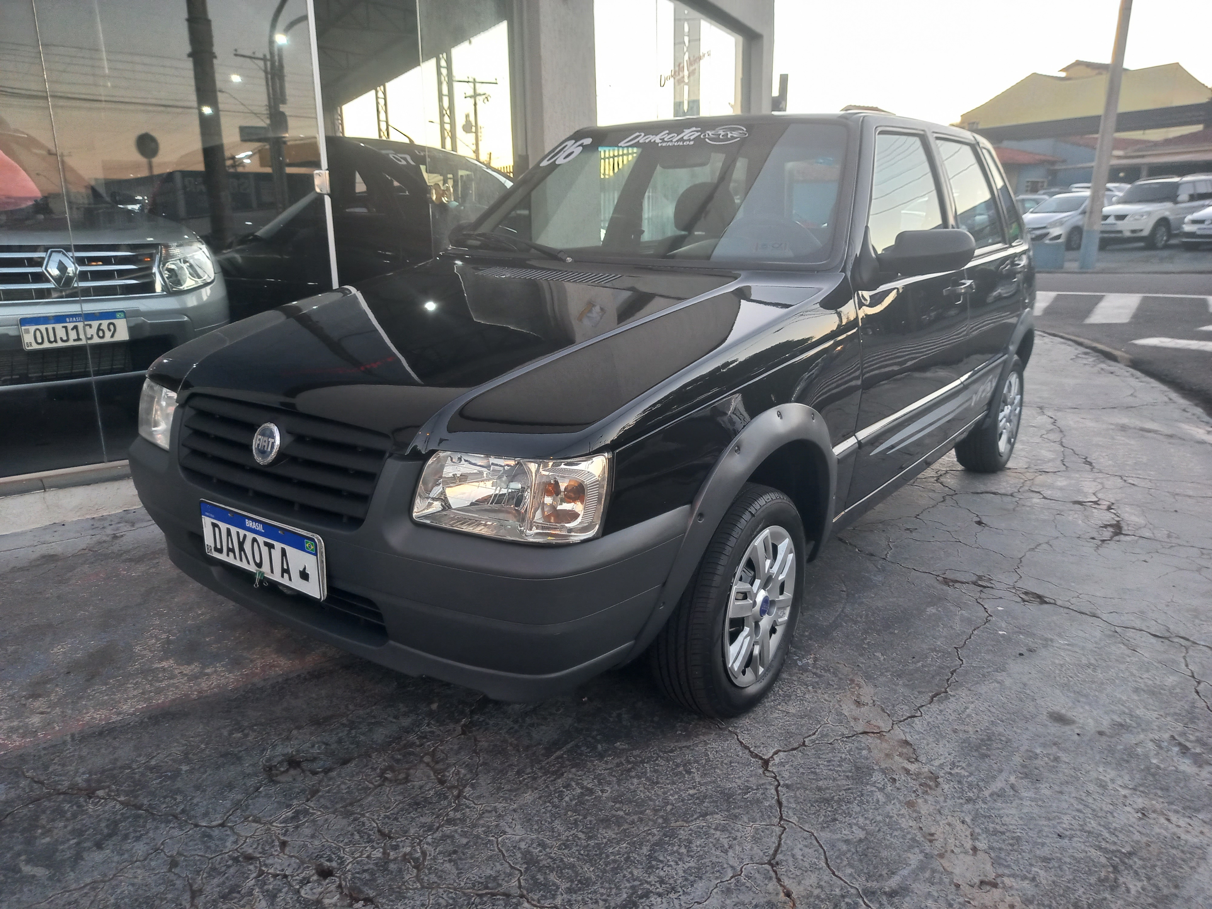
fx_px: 875
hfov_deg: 69.4
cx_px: 606
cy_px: 454
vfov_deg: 54.9
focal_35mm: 25
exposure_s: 1/60
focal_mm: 4.6
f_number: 2
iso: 160
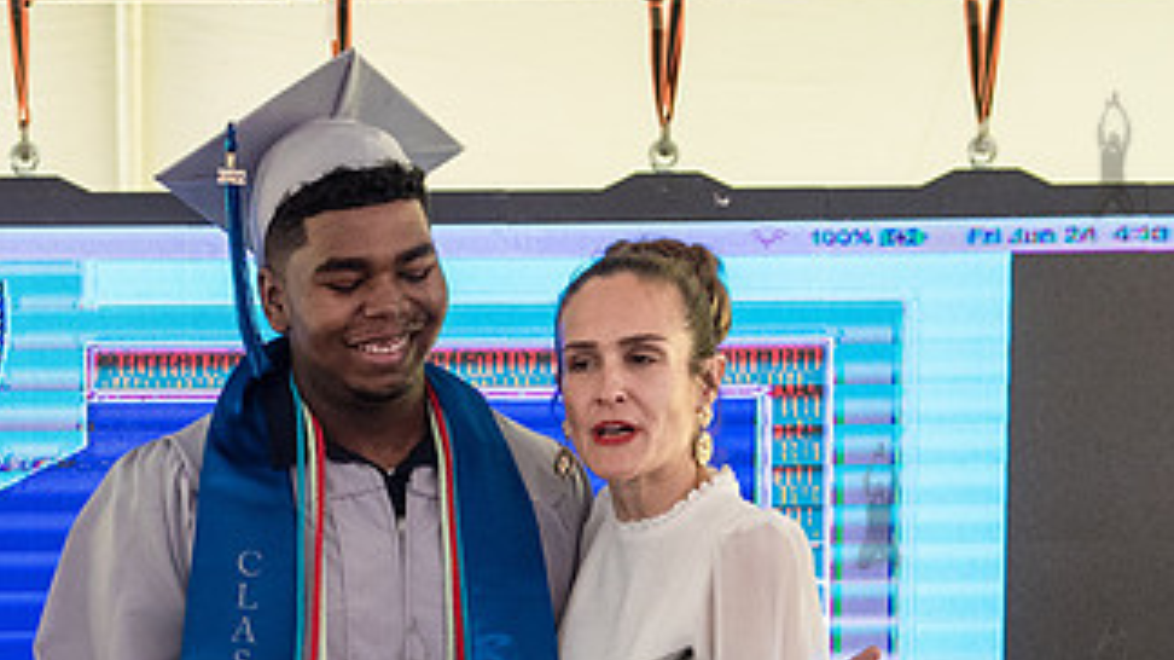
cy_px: 984
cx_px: 219
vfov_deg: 10.2
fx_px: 3579
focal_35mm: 115
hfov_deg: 18.4
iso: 2500
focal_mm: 42
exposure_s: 1/800
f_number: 4
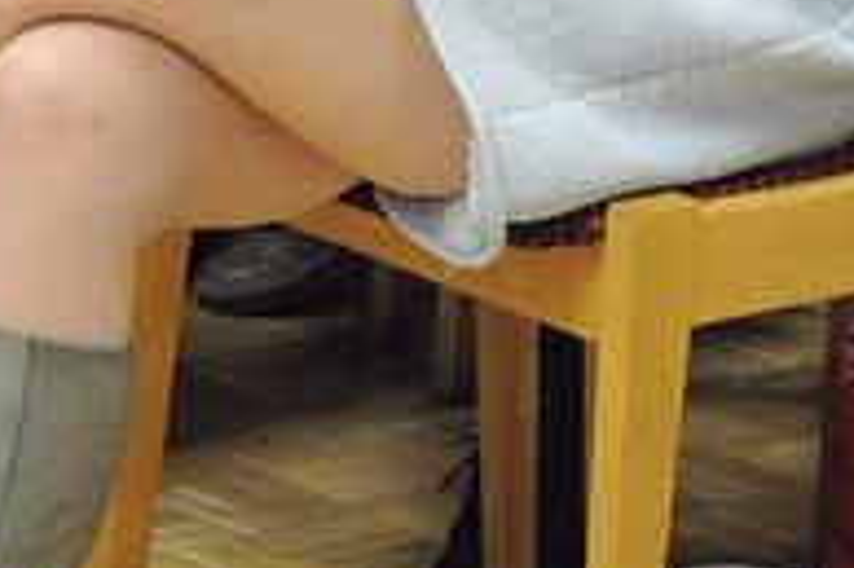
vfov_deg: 4.6
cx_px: 273
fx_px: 7020
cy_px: -658
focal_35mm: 296
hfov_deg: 7.0
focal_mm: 45
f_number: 4.8
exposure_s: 1/100
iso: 2500
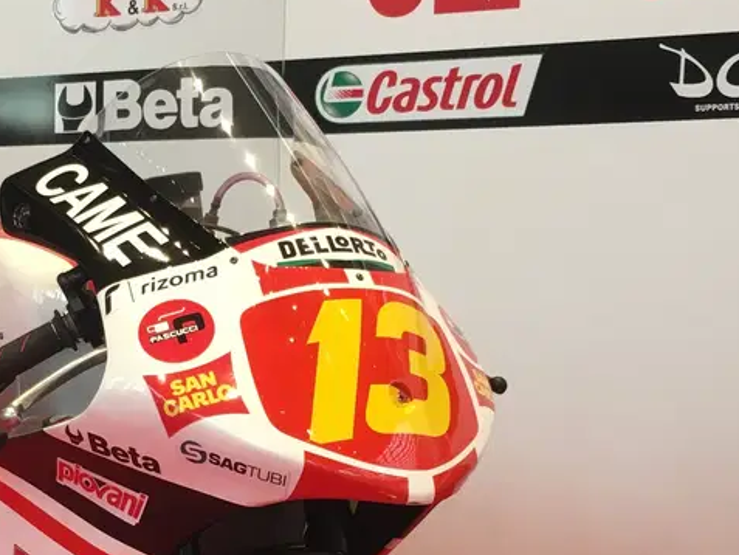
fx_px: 1559
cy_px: 479
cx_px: 155
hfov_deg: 26.2
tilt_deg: -6.3
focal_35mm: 73
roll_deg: -1.4
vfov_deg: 19.9
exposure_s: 1/33
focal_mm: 4.15
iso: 100
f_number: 2.2
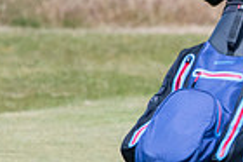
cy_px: 25
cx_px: 493
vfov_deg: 0.6
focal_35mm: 2180
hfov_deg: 0.9
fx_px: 14698
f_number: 5.6
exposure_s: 1/1600
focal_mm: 350
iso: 500
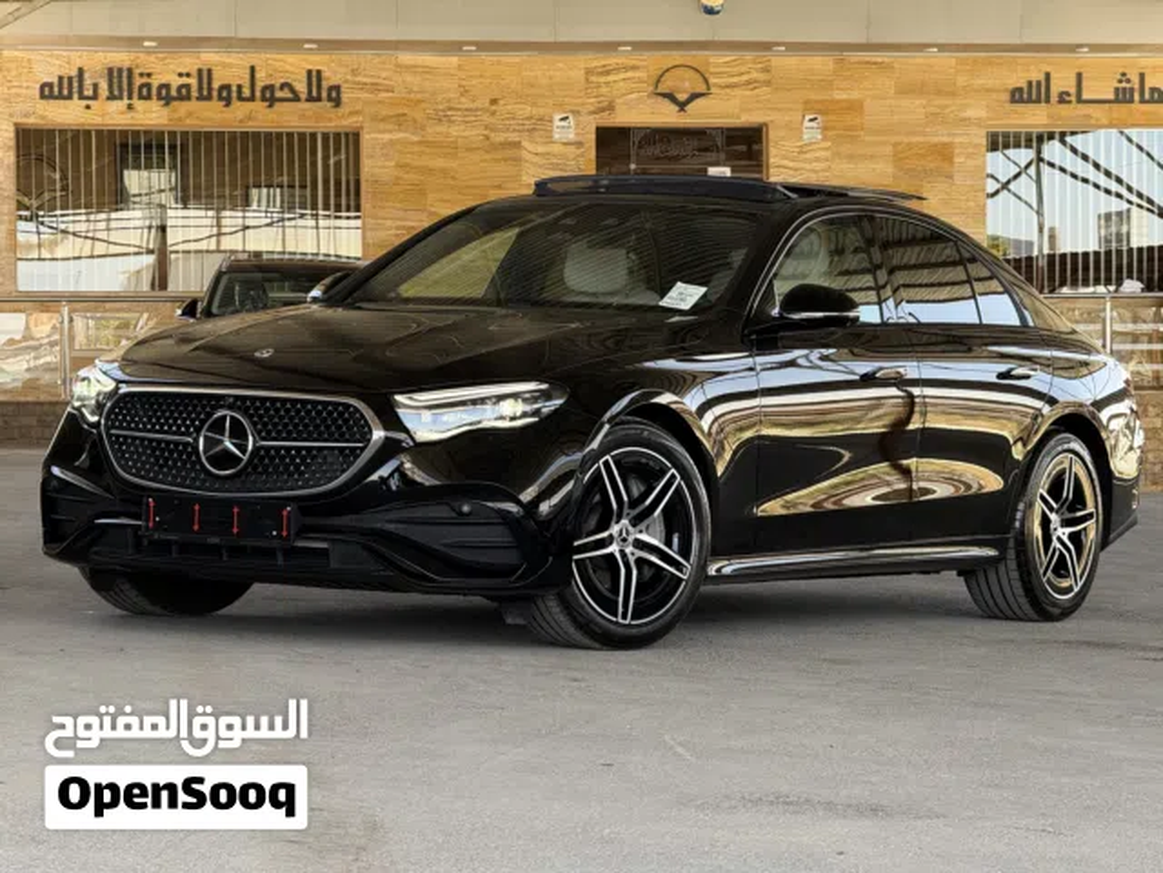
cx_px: 582
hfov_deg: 16.4
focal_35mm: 120
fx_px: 4032
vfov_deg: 12.3
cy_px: 436
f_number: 2.8
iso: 64
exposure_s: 1/110
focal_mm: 15.66
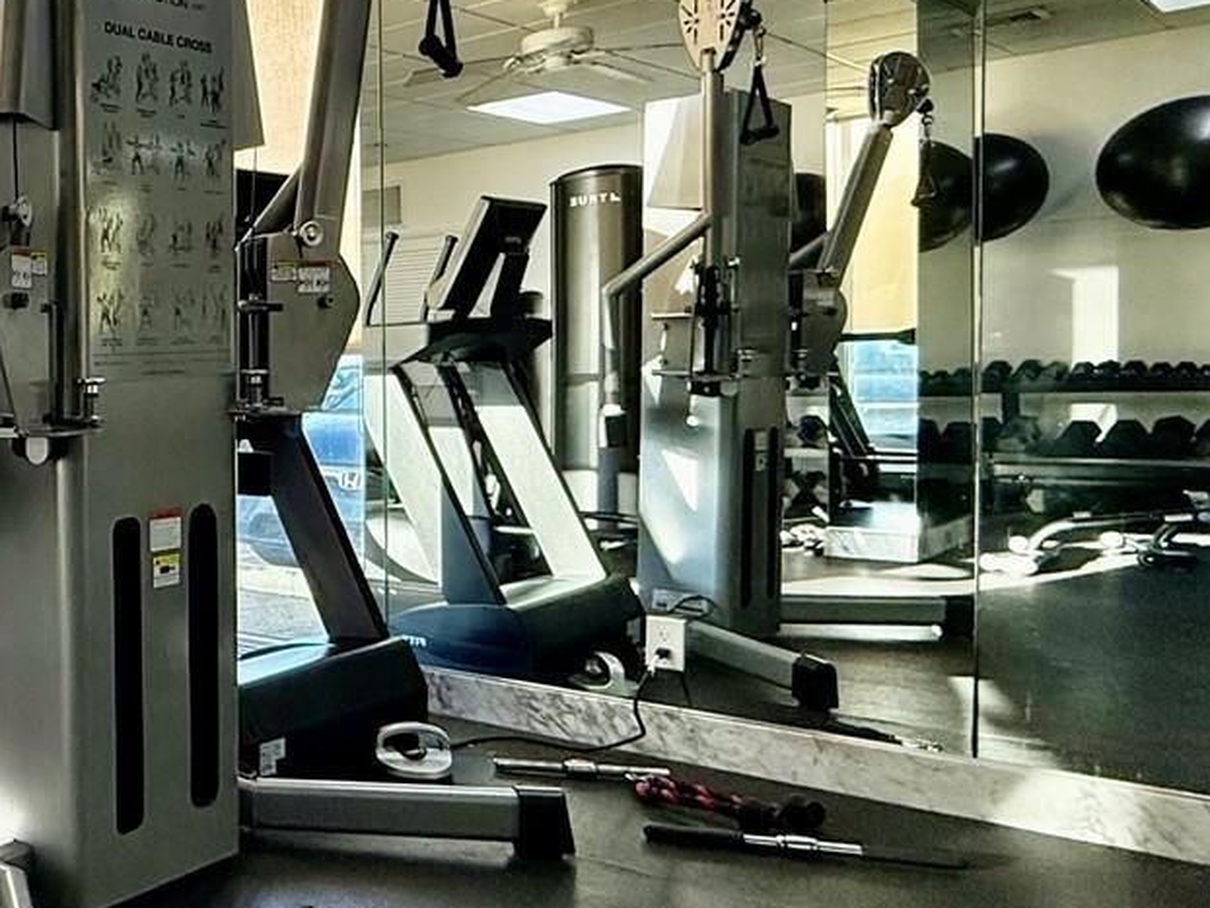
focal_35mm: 36
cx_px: -204
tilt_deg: -2.7
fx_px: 1259
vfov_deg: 39.7
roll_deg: +1.5
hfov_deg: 39.1
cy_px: 439
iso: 125
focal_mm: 2.22
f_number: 2.2
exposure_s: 1/116
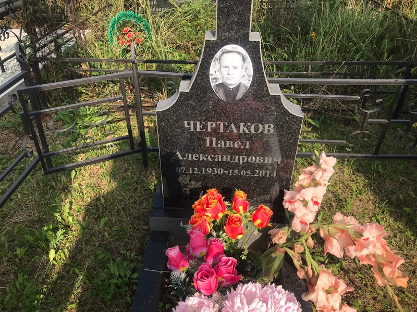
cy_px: 156
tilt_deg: -34.4
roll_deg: +2.2
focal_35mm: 28
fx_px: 337
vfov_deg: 49.7
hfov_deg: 63.4
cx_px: 208
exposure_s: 1/2083
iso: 20
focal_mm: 3.99
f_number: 1.8
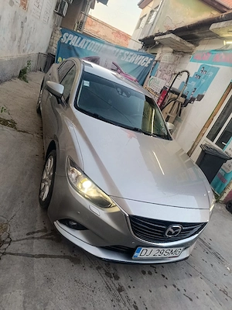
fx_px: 214
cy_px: 155
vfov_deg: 71.6
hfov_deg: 56.8
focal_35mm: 24
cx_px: 116
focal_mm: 5.59
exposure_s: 1/101
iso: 413
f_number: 1.88
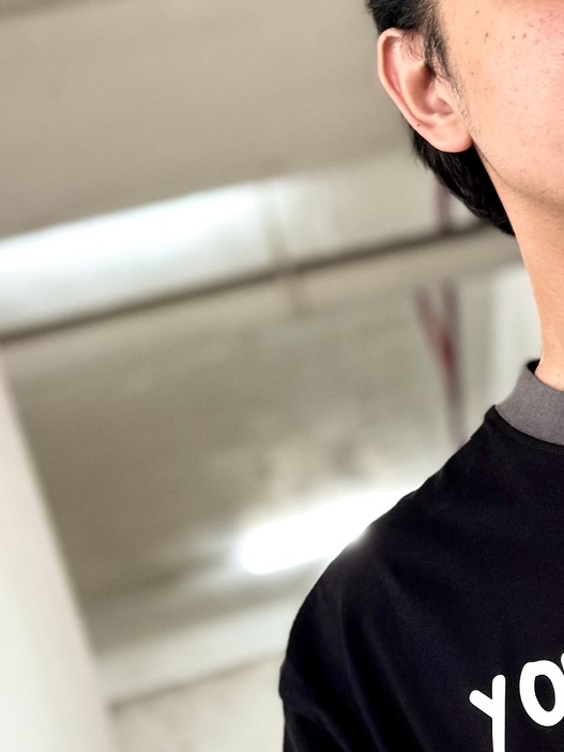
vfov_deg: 23.4
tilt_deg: +5.0
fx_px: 1780
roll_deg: +18.7
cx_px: 908
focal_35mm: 82
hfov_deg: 16.1
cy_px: 640
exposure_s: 1/50
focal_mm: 6.76
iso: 250
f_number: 1.78
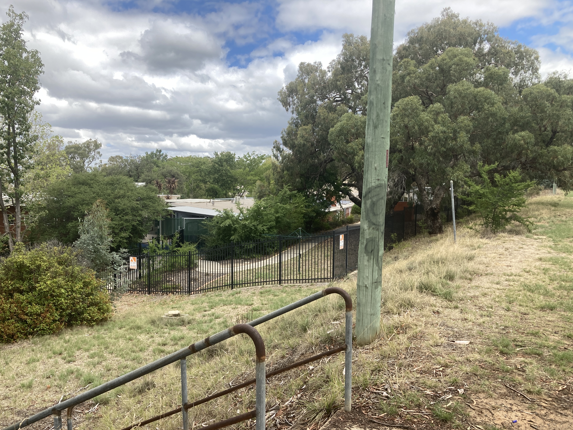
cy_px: 238
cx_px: 263
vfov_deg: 45.4
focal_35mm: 31
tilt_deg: -6.3
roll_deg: -1.5
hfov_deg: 58.3
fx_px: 513
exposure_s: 1/1548
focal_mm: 3.99
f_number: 1.8
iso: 20
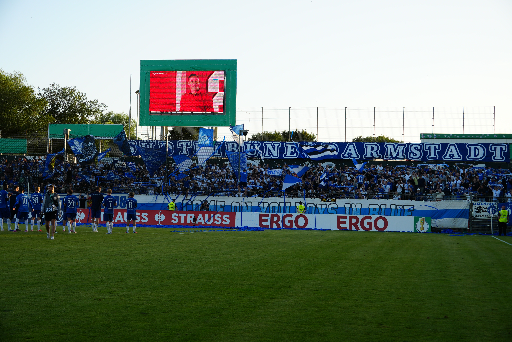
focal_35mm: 63
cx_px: 256
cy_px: 171
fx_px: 896
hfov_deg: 31.9
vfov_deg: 21.6
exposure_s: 1/100
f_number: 5.6
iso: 100
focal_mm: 42
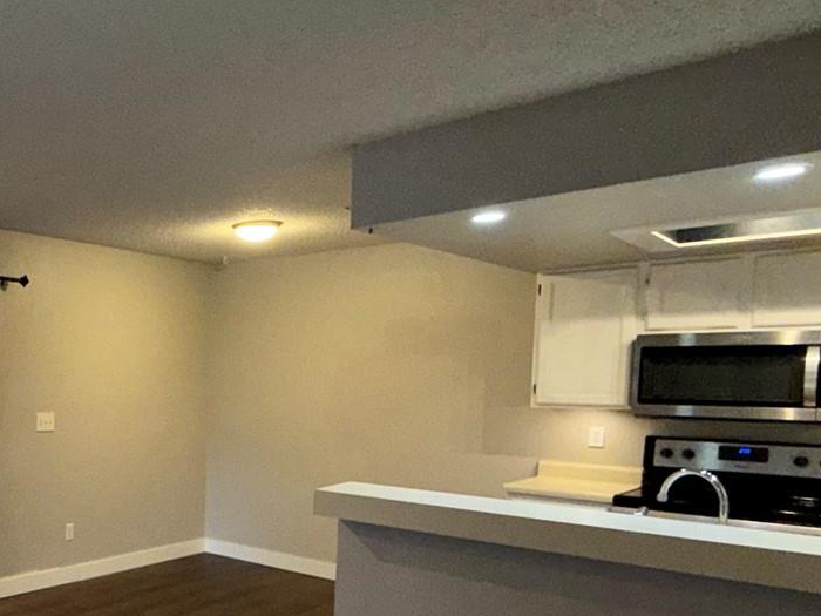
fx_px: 759
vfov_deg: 43.4
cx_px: -39
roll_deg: -1.1
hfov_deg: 45.6
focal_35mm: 32
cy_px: 424
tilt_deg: -3.1
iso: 125
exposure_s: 1/60
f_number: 2.2
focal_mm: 2.22
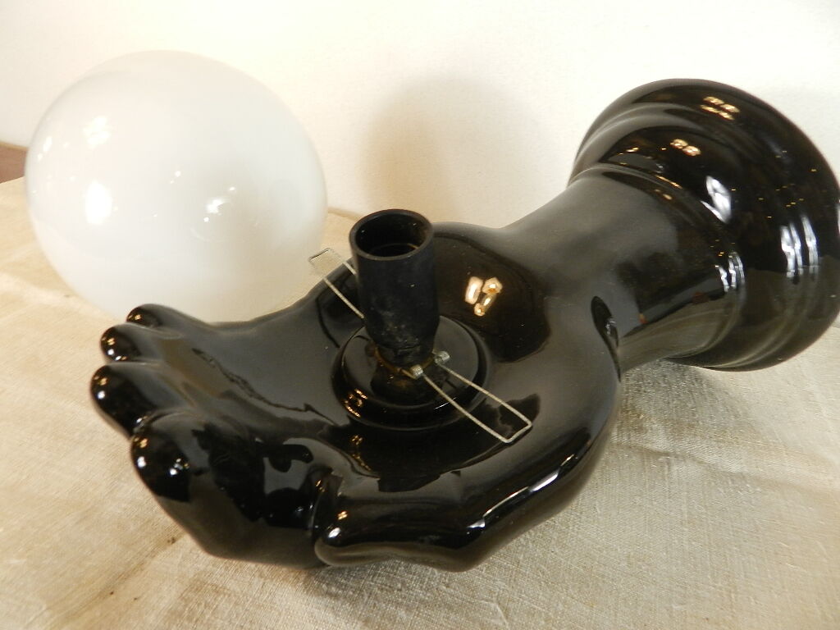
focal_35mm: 23
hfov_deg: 73.9
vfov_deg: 58.9
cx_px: 420
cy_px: 315
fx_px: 558
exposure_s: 1/30
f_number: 3.4
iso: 250
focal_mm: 4
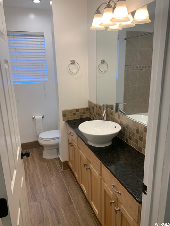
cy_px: 113
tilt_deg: -14.5
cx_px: 85
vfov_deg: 67.3
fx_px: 170
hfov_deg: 53.1
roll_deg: +1.2
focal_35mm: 26
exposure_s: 1/120
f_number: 1.8
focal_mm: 4.25
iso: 64
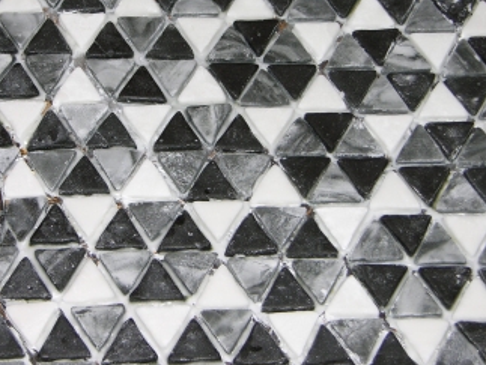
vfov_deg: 12.9
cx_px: 156
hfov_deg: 17.1
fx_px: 1616
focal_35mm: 115
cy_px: 150
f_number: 3.2
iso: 50
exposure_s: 1/120
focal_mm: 15.7
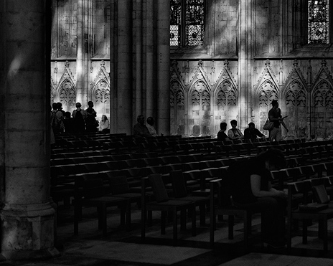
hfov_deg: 21.7
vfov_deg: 18.0
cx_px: 329
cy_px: 68
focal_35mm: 85
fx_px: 838
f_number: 1.4
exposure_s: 1/400
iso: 100
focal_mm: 35
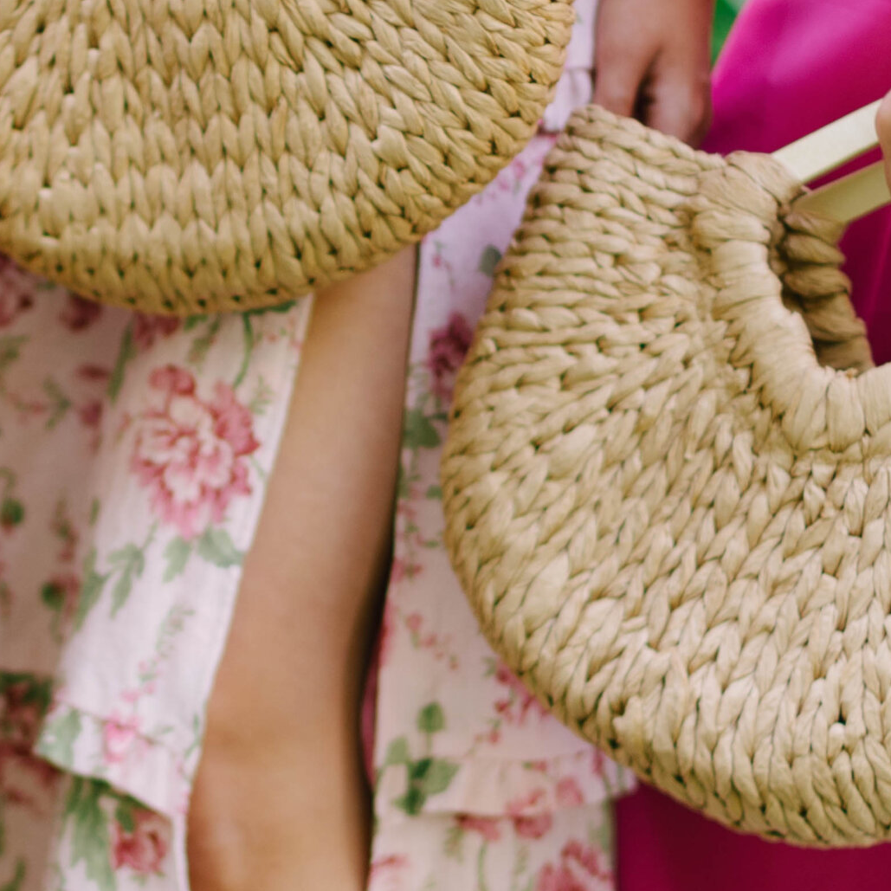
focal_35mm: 165
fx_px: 4805
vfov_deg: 10.6
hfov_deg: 10.6
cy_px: 498
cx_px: 253
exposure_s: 1/200
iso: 140
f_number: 1.8
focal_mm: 50
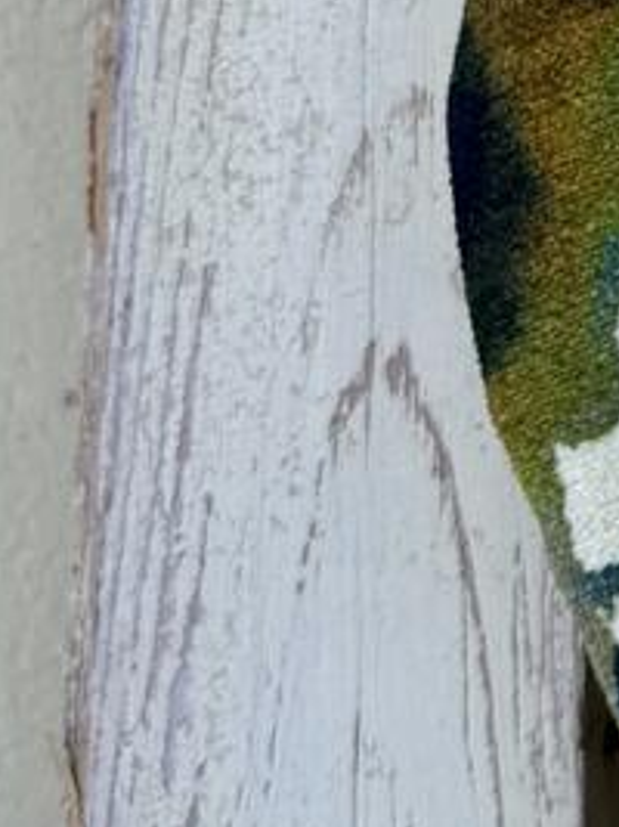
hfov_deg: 12.4
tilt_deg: -3.5
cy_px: -248
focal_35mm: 108
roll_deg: -0.3
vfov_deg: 17.1
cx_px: 1154
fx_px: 2577
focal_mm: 6.76
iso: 80
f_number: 1.78
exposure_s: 1/955
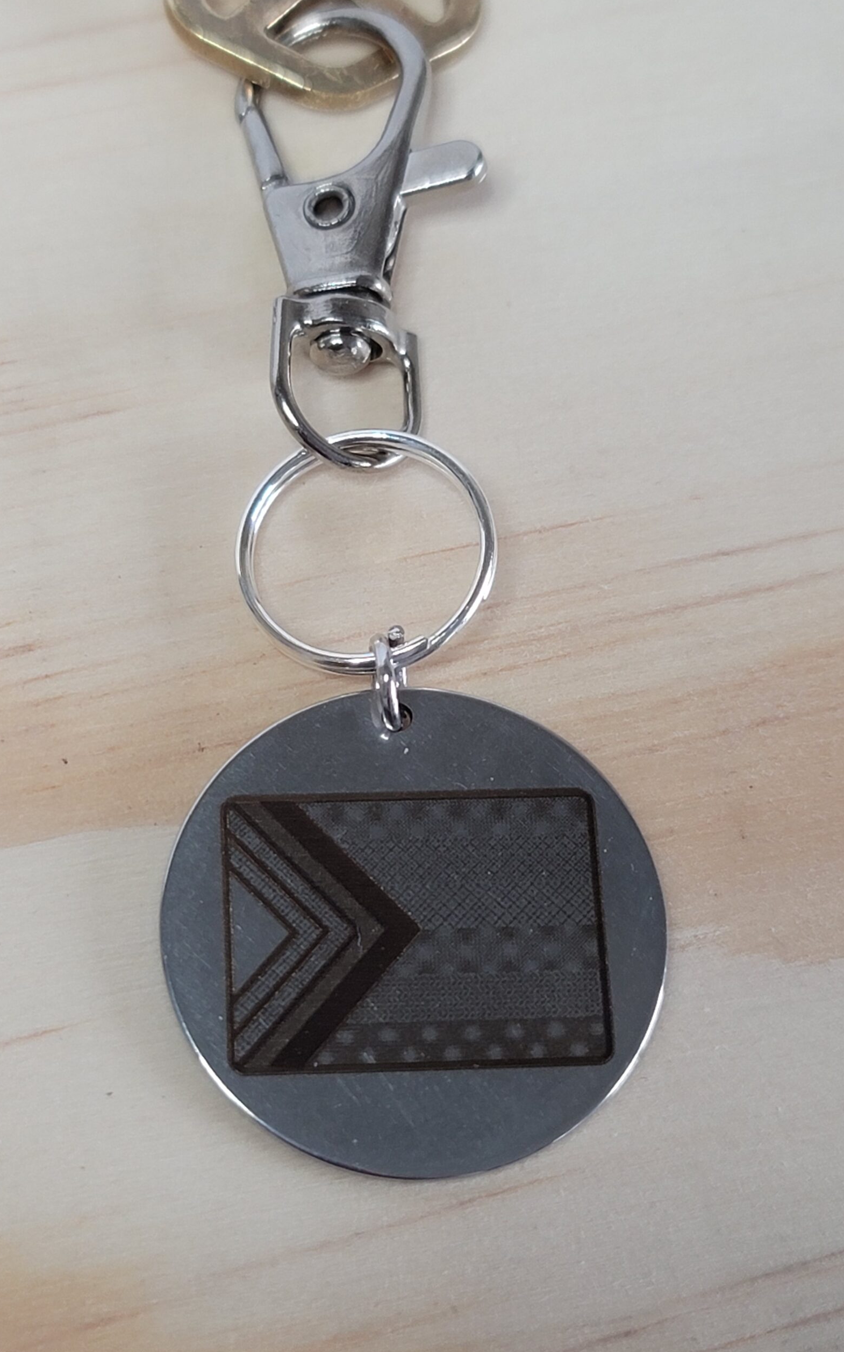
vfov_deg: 68.4
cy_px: 669
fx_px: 994
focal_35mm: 27
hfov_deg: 45.9
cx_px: 381
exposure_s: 1/120
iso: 160
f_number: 1.8
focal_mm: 7
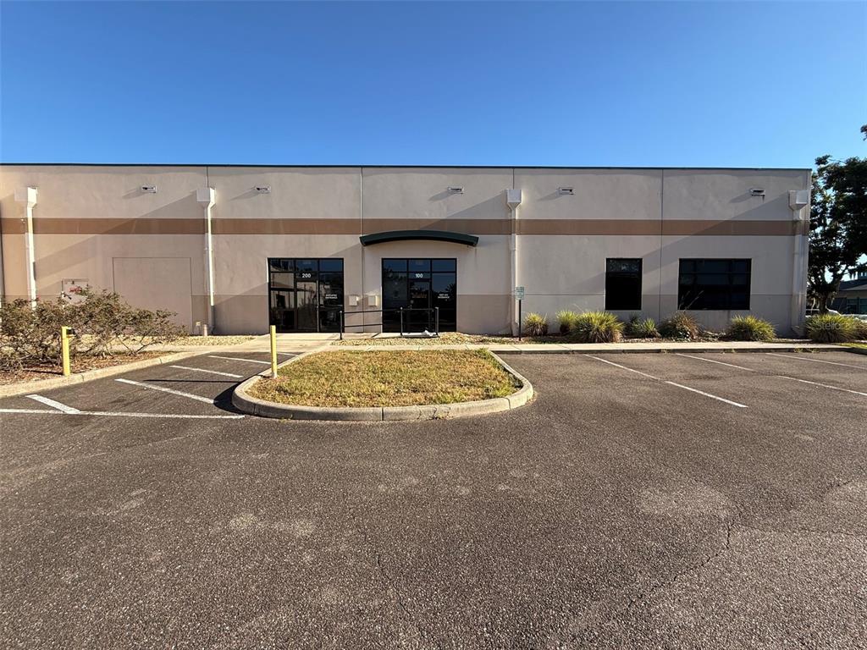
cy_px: 325
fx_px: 351
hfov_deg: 102.1
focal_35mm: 14
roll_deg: -0.1
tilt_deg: -1.3
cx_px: 434
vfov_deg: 85.7
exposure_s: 1/1017
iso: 50
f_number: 2.2
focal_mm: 2.22
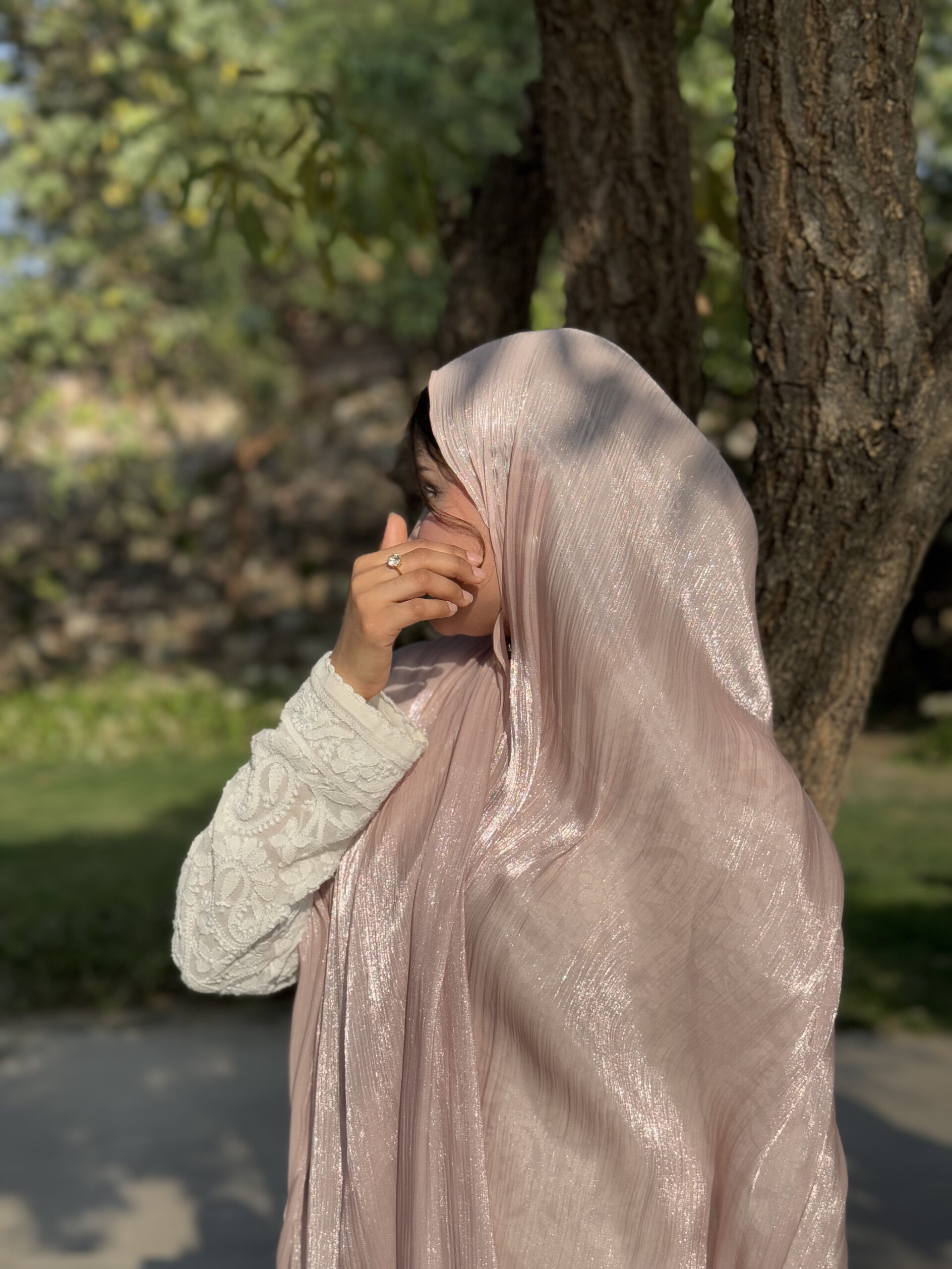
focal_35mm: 48
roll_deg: +2.2
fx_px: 1760
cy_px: 634
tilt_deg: +0.2
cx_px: 476
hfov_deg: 30.3
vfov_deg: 39.7
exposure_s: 1/4975
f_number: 1.78
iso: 64
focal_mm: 6.76
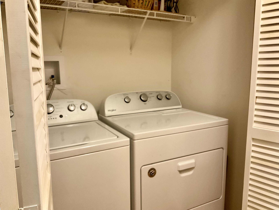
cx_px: 140
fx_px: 234
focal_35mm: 29
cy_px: 105
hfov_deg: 61.7
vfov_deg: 48.2
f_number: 1.8
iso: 250
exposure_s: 1/40
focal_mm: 3
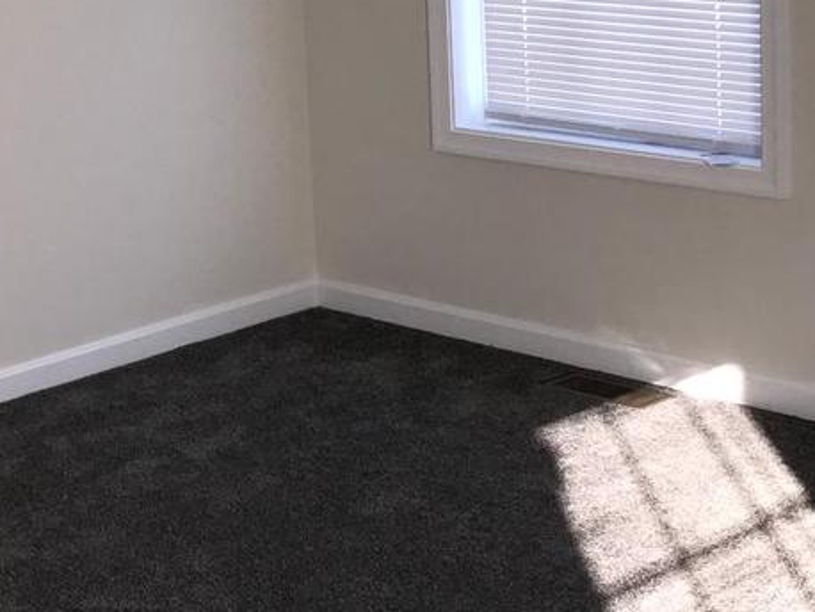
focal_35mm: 88
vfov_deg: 16.7
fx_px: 2073
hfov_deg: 21.6
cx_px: 43
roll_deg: +5.1
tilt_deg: -9.9
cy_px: 123
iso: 20
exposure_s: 1/35
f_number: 1.8
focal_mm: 3.99
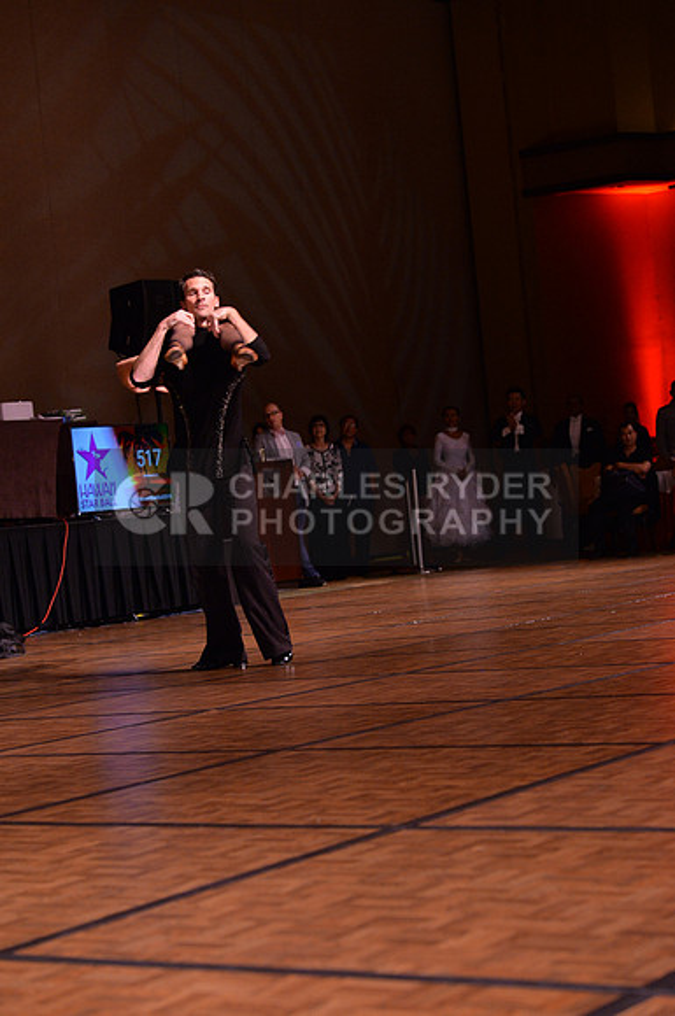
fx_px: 2398
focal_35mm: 85
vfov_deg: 23.9
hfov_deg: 16.0
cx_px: 338
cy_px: 508
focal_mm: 85
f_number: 5
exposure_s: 1/250
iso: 2000
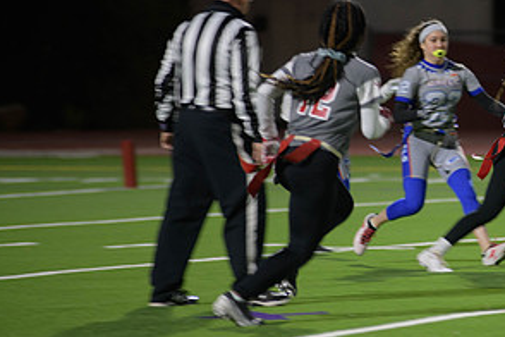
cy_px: 126
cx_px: 478
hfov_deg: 5.2
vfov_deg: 3.5
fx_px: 5541
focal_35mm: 395
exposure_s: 1/200
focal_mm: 200
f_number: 2.8
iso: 900
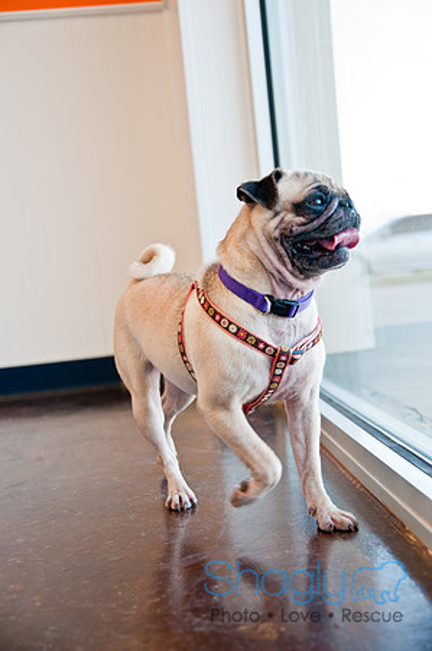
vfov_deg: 38.9
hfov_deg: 26.4
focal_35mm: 51
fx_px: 920
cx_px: 216
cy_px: 326
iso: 400
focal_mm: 34
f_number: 3.2
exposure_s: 1/160
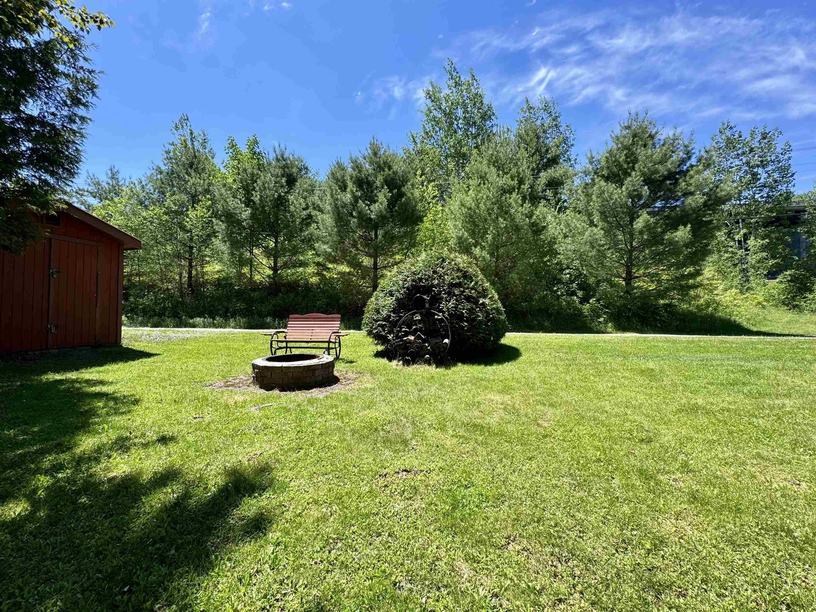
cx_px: 408
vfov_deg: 85.7
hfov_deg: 102.1
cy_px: 306
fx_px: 330
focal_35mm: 14
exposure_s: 1/713
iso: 40
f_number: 2.2
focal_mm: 2.22
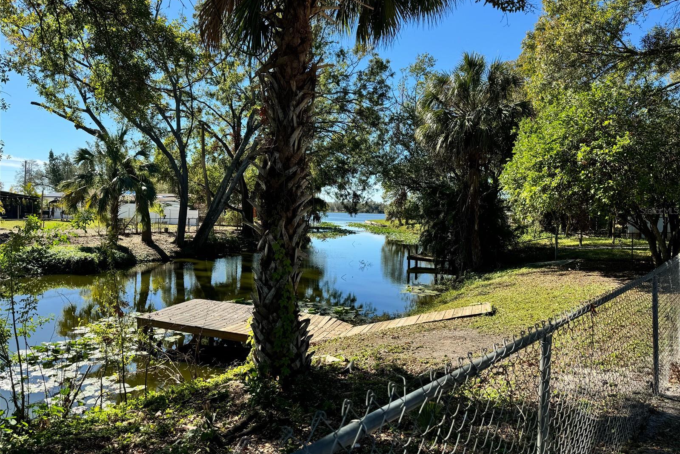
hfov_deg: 71.5
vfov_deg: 51.2
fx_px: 472
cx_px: 340
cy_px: 211
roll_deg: -1.5
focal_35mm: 25
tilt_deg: -1.5
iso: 80
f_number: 1.78
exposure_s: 1/2008
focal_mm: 6.76
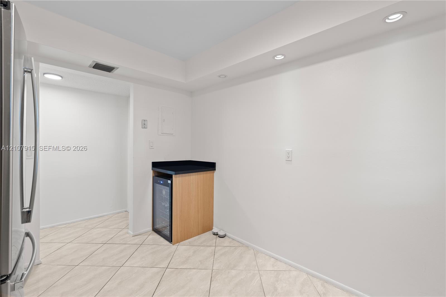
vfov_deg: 73.7
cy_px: 148
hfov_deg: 96.7
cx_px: 223
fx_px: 198
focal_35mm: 16
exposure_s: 1/1.25
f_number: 8
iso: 200
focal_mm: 16
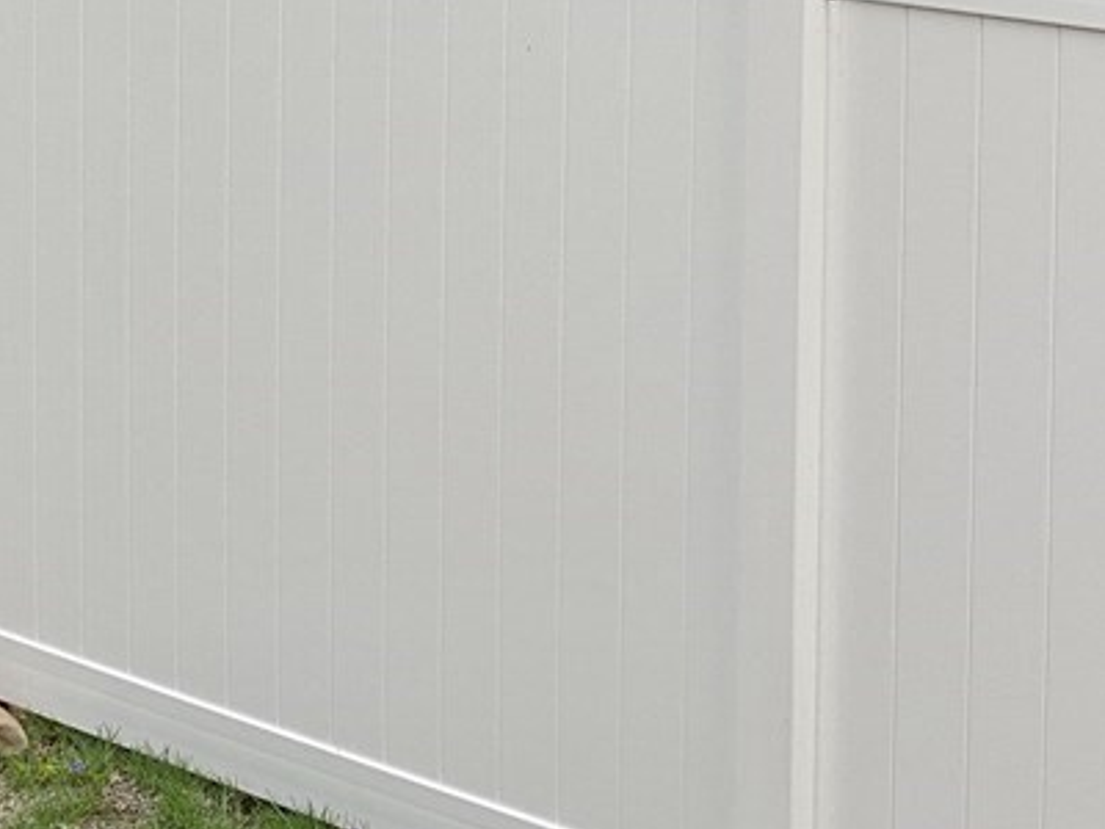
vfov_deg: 10.9
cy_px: -188
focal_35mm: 133
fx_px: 4246
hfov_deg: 14.8
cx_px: 370
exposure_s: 1/545
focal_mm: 6
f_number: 2
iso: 20
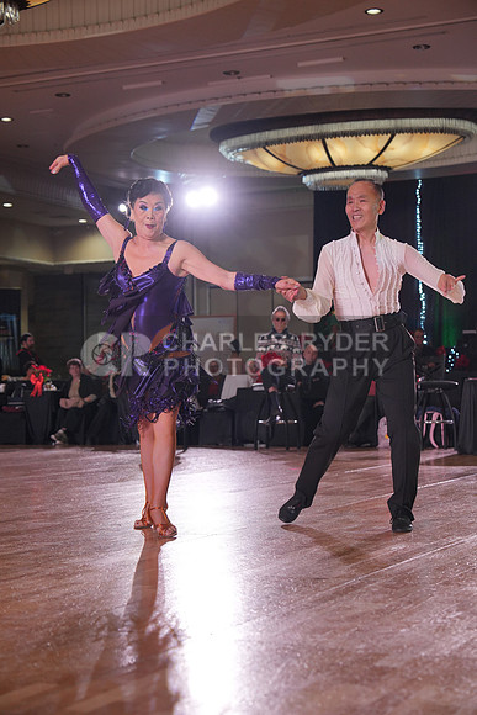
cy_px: 358
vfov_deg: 30.5
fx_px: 1311
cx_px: 238
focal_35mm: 66
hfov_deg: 20.6
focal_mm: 66
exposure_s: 1/500
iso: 1250
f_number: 4
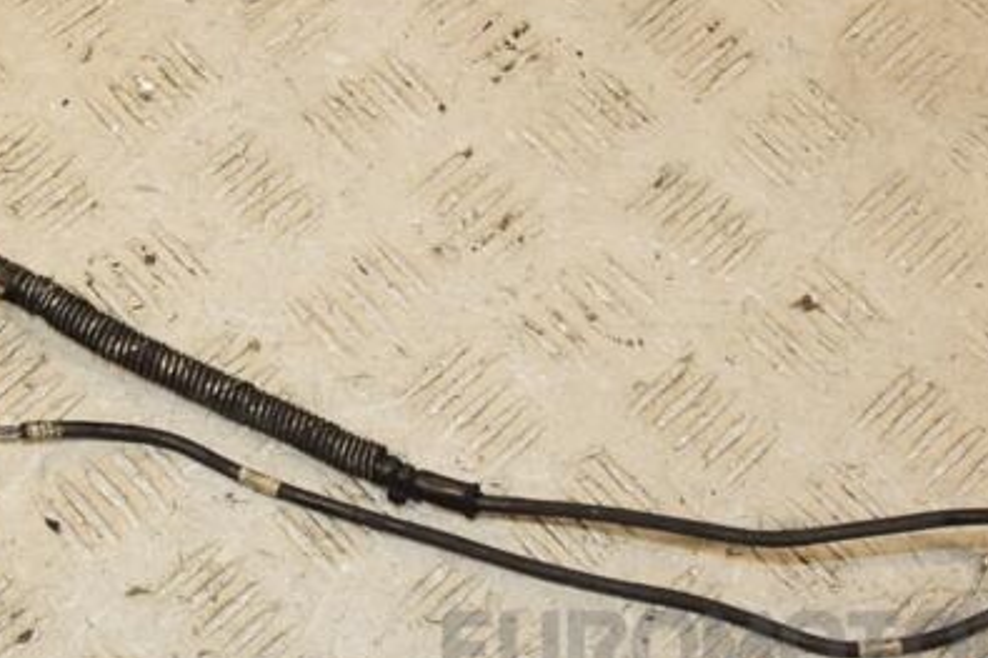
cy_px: 315
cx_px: 395
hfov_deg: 27.7
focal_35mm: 73
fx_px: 2003
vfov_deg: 18.7
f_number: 10
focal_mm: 32
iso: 800
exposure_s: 1/200
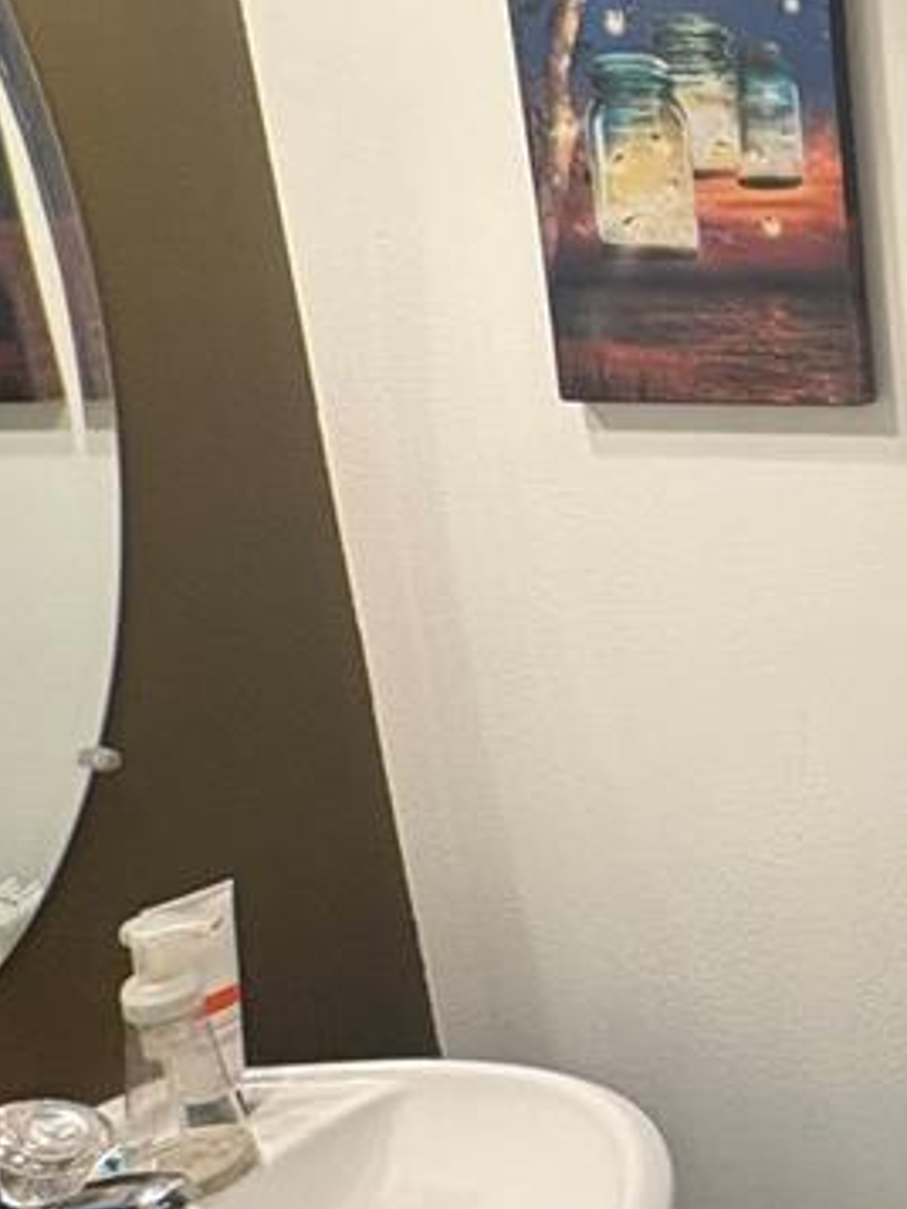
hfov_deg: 23.7
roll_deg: -1.2
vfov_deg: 40.4
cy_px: 569
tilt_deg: -12.8
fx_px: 1641
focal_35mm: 47
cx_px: 1404
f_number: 2.2
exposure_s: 1/60
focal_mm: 2.22
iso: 160
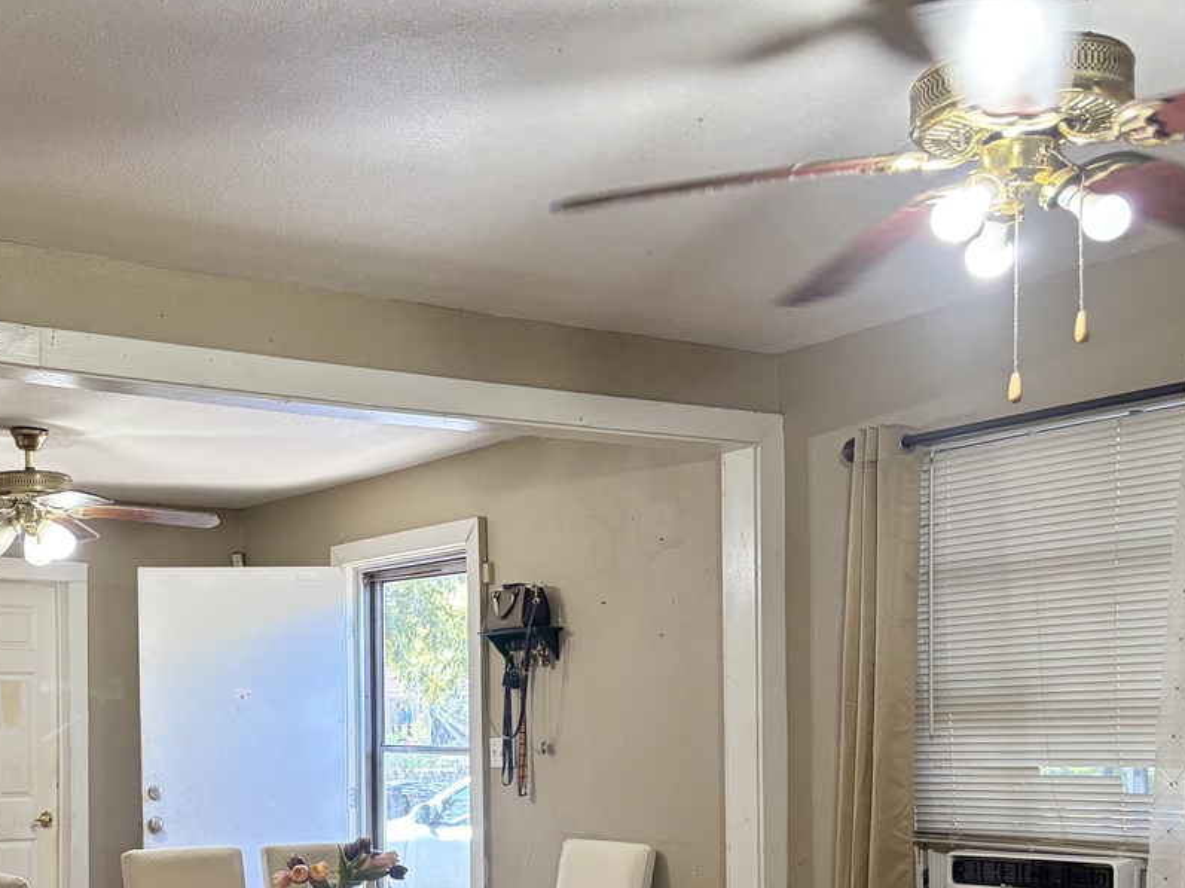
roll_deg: +0.4
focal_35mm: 47
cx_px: 263
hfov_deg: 39.1
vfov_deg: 29.8
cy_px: 765
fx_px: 1608
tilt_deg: -1.6
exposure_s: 1/60
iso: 125
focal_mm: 5.96
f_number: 1.6
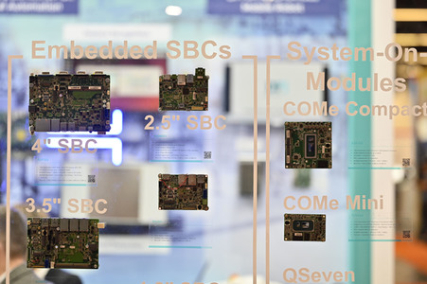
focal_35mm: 89
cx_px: 214
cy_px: 142
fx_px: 1055
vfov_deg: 15.3
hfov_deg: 22.9
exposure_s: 1/400
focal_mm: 89
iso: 500
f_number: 2.8
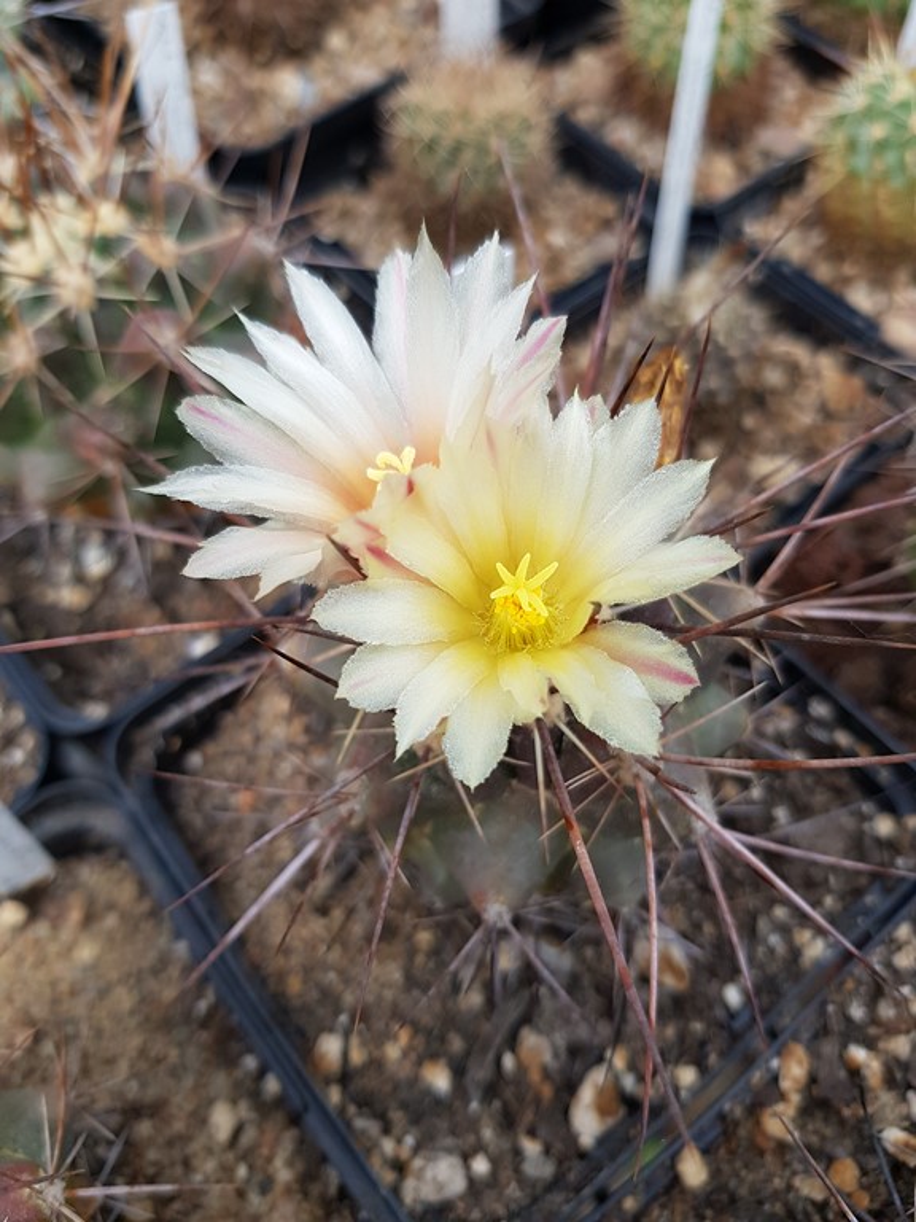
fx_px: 917
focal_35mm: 26
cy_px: 611
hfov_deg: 53.1
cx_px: 458
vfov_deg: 67.3
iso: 40
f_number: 1.7
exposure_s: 1/486
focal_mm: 4.2
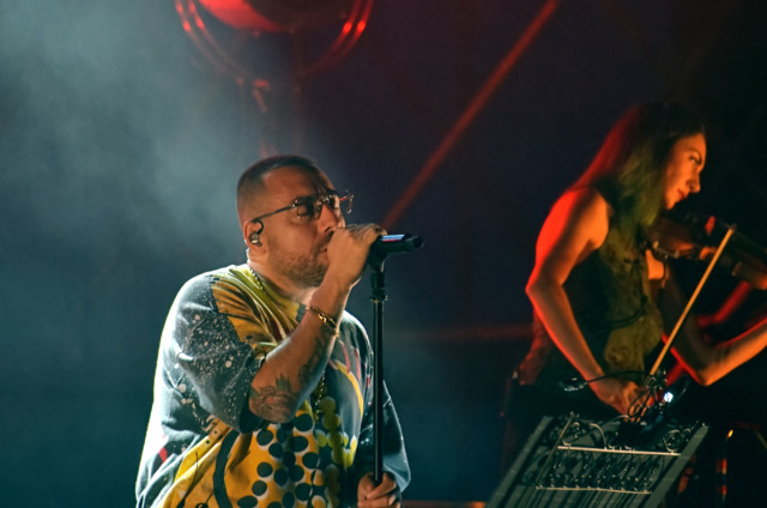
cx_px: 384
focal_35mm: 450
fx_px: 9568
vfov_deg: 3.0
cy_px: 254
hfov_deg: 4.6
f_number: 5.6
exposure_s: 1/500
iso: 3200
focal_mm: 300
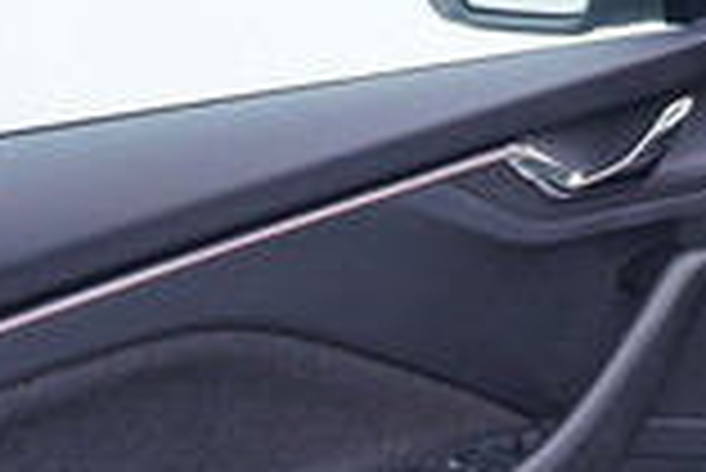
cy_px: 339
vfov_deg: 10.9
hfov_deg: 15.1
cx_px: 1039
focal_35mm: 126
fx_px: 2473
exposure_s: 1/40
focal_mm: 24
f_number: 2.8
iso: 125
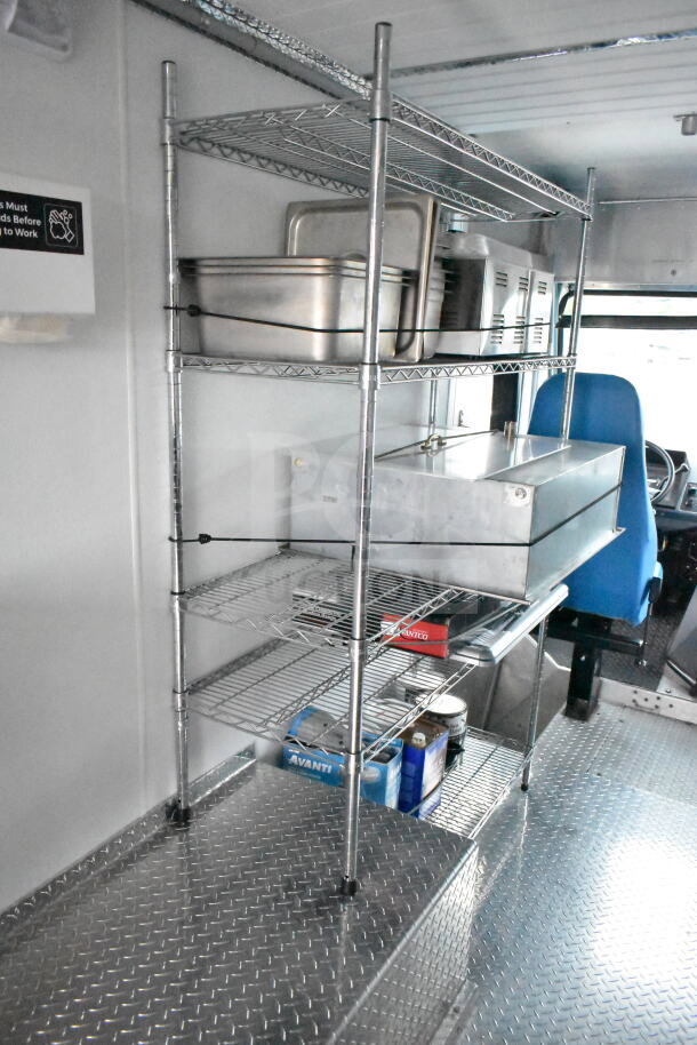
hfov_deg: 48.0
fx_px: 783
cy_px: 522
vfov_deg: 67.4
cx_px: 348
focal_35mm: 27
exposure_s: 1/4000
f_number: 3.5
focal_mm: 18
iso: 25600
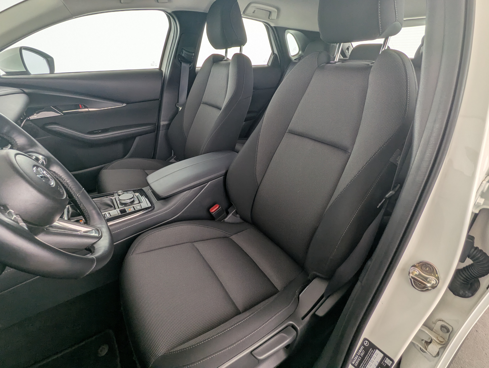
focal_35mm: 16
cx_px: 244
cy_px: 184
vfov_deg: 78.2
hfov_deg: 94.4
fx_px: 226
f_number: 2.2
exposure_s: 1/55.9
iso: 48
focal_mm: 2.35
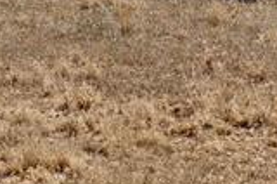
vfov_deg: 2.9
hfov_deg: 4.2
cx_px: -424
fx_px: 3648
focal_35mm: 475
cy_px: -229
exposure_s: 1/500
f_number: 4
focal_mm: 27.24
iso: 100
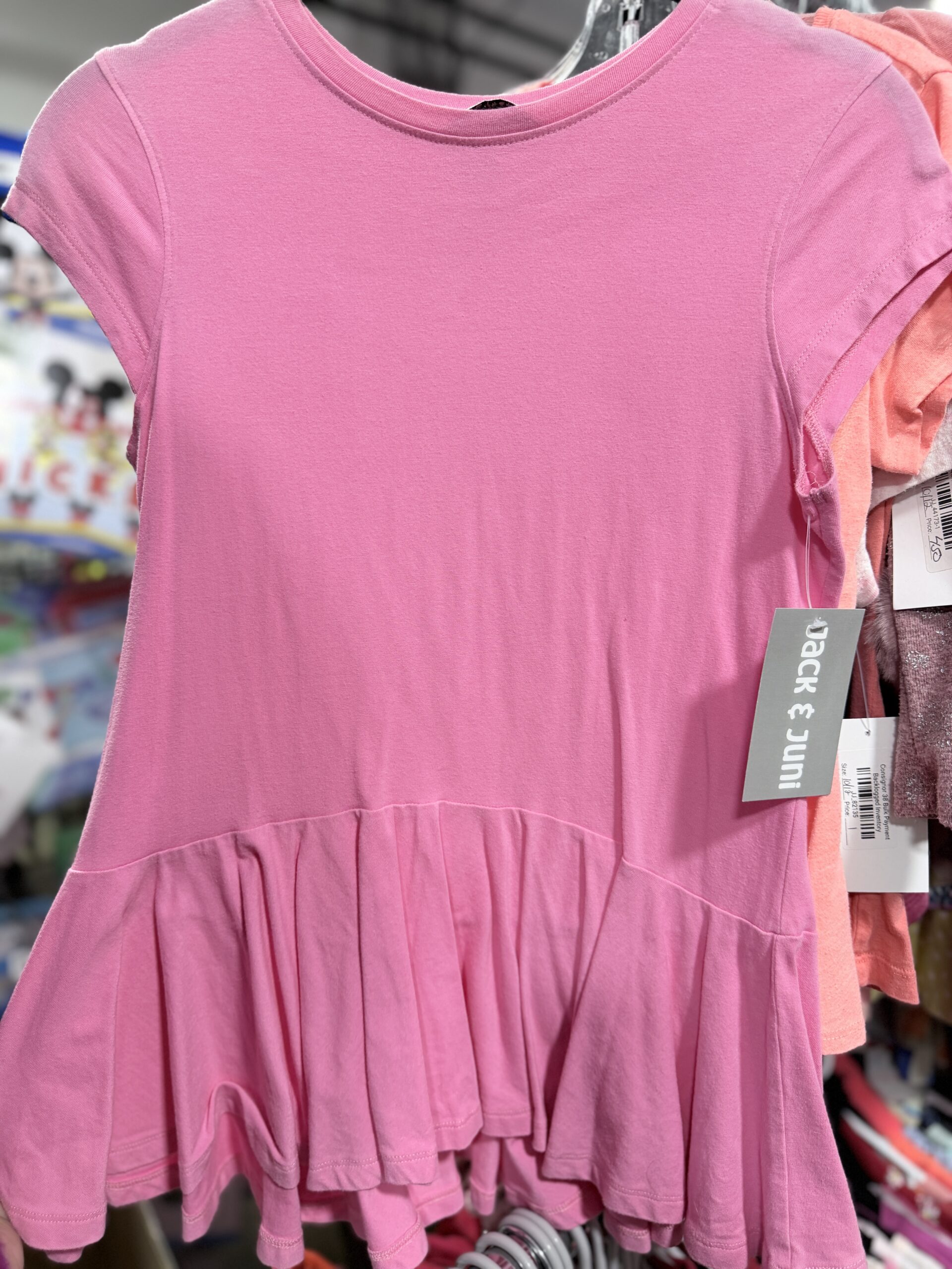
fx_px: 880
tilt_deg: -9.1
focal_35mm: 24
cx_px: 476
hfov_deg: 56.8
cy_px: 634
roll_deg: +1.3
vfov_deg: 71.6
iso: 125
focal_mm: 6.76
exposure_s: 1/60
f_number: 1.78
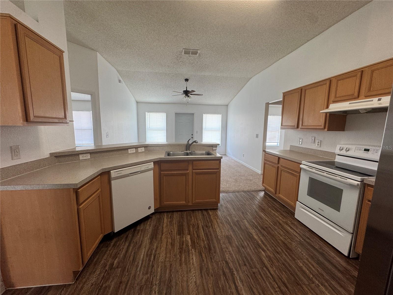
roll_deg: -1.1
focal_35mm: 14
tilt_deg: -7.8
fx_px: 159
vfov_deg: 85.7
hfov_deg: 102.1
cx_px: 196
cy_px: 148
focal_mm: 2.22
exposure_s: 1/120
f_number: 2.2
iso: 125
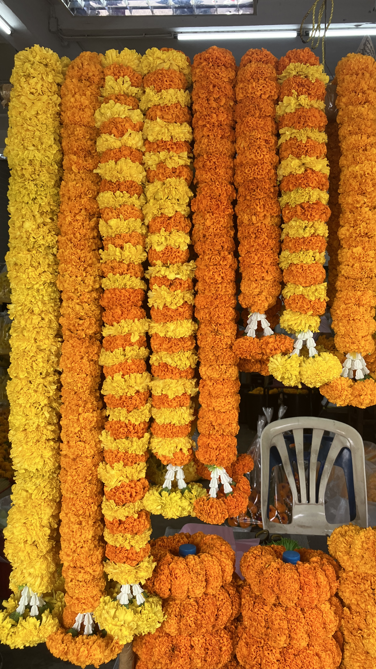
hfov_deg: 37.7
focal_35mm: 31
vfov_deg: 62.6
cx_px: 222
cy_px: 337
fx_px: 549
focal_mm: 3.99
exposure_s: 1/121
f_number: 1.8
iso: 64
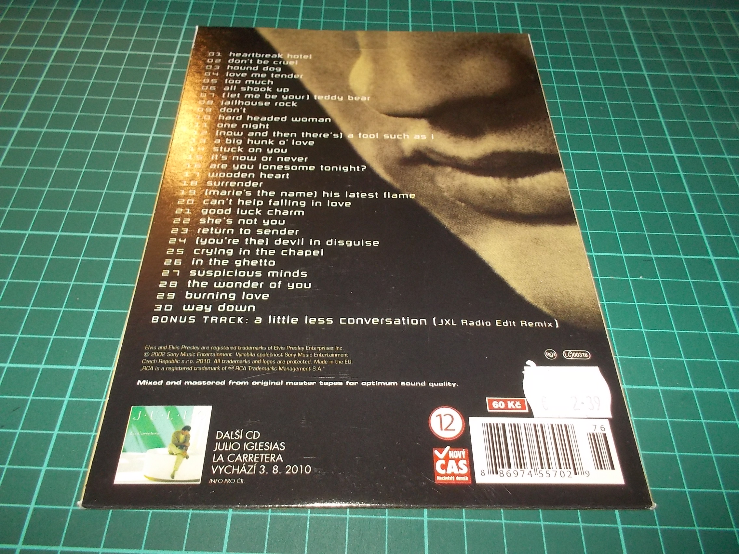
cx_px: 370
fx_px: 619
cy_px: 277
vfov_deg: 48.2
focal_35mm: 29
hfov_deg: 61.7
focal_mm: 4.1
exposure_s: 1/30
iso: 200
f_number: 3.3
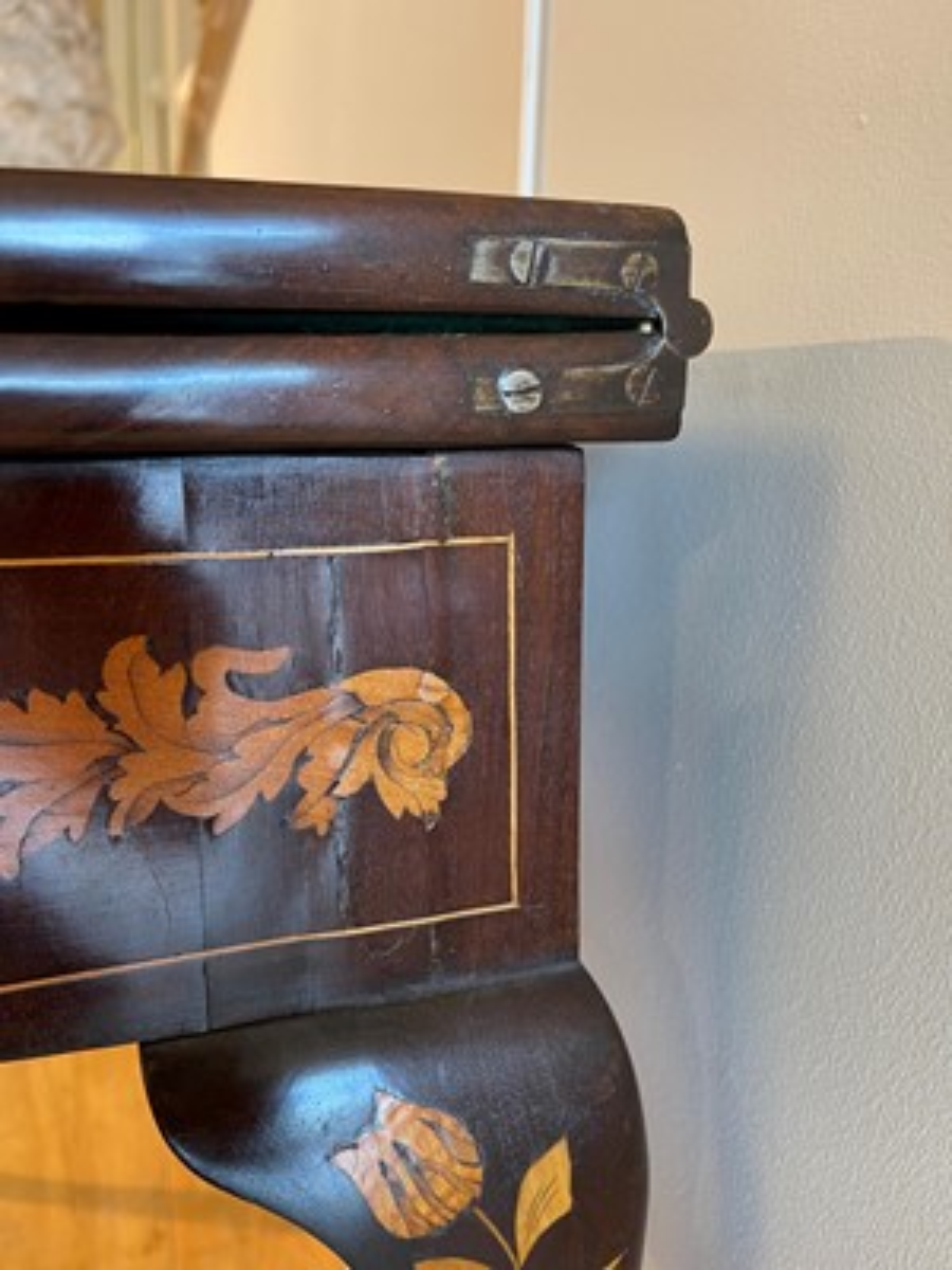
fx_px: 917
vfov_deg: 69.4
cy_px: 635
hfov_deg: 54.9
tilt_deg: -11.3
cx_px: 476
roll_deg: -1.6
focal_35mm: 25
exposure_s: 1/50
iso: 200
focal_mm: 5.1
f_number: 1.6
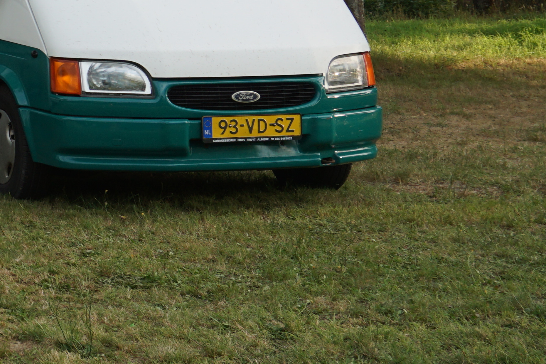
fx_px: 1541
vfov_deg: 13.2
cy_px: -52
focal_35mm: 102
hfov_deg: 17.6
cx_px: -323
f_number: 5.6
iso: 100
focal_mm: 21
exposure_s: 1/160
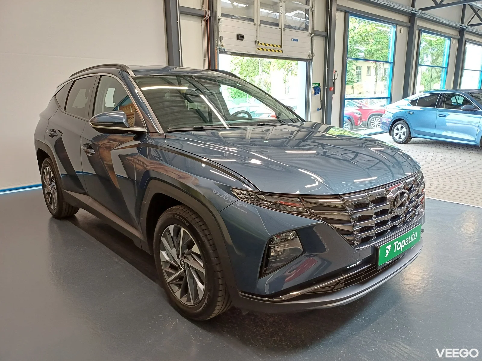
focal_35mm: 25
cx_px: 241
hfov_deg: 69.4
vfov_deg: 54.9
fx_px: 348
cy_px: 180
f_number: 1.8
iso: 320
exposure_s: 1/50
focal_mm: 4.65
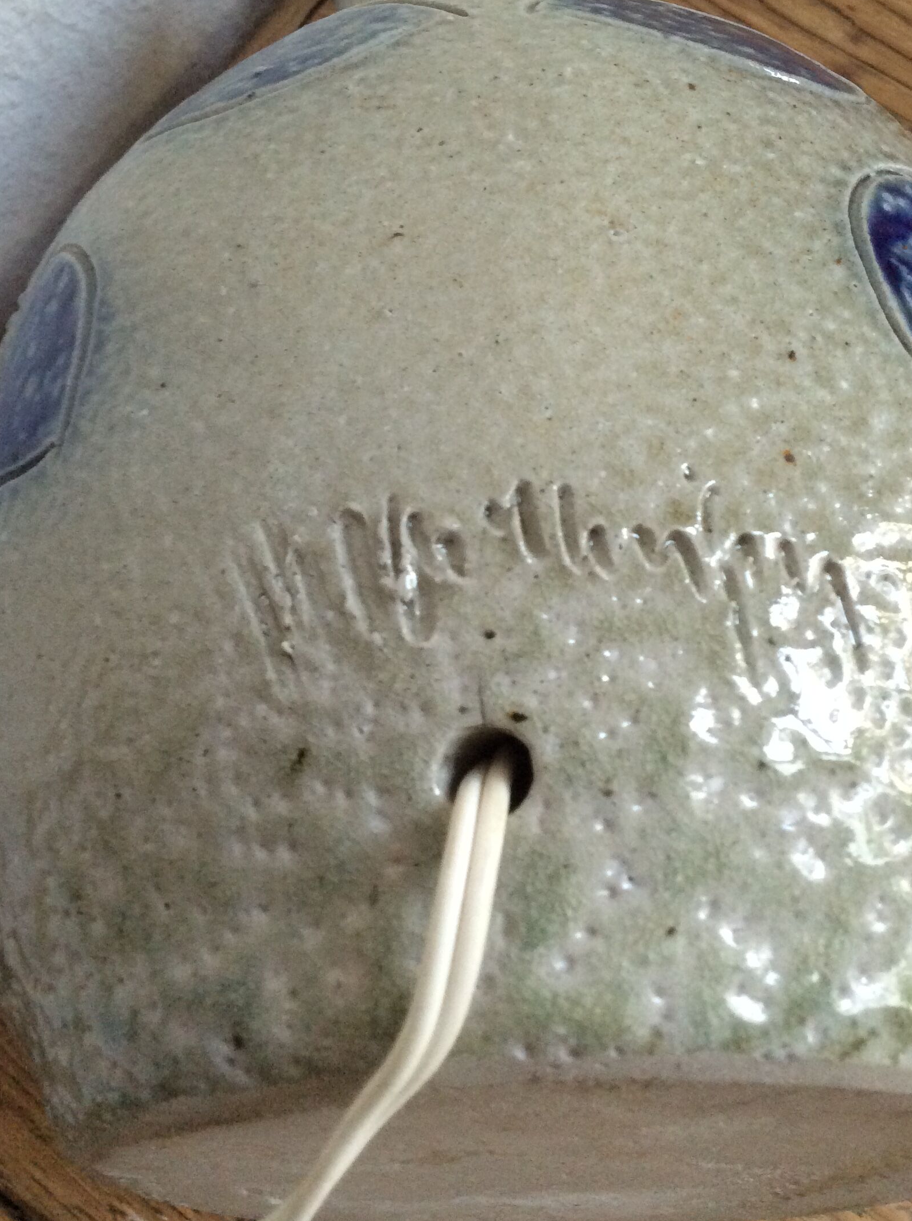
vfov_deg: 47.8
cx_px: 462
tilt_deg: -76.6
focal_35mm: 39
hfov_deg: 36.7
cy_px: 538
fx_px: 1373
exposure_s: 1/25
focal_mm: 3.3
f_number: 2.4
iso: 250
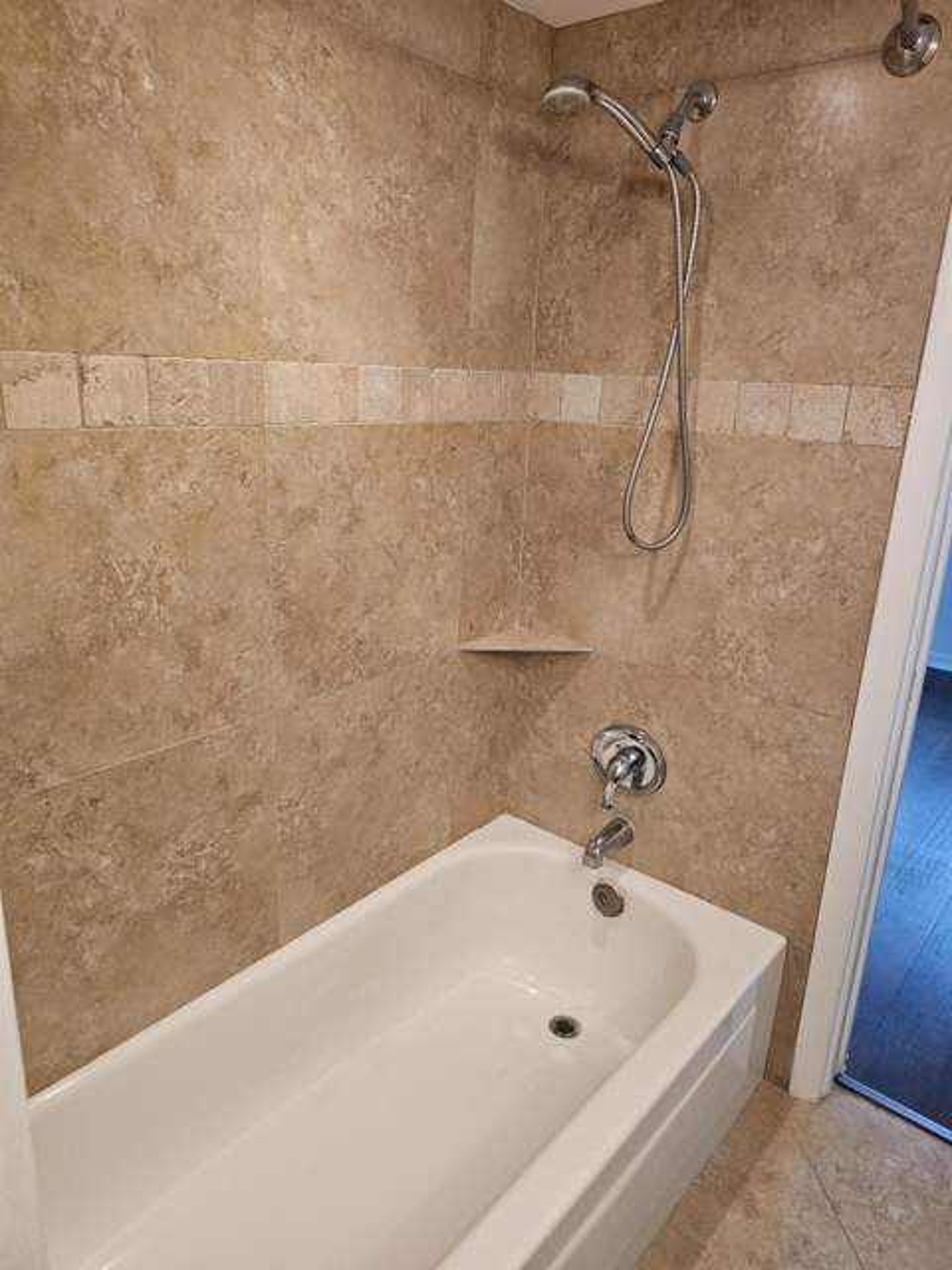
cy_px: 635
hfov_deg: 58.9
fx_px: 843
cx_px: 476
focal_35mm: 23
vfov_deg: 73.9
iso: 500
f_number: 1.7
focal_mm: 6.3
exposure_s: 1/120
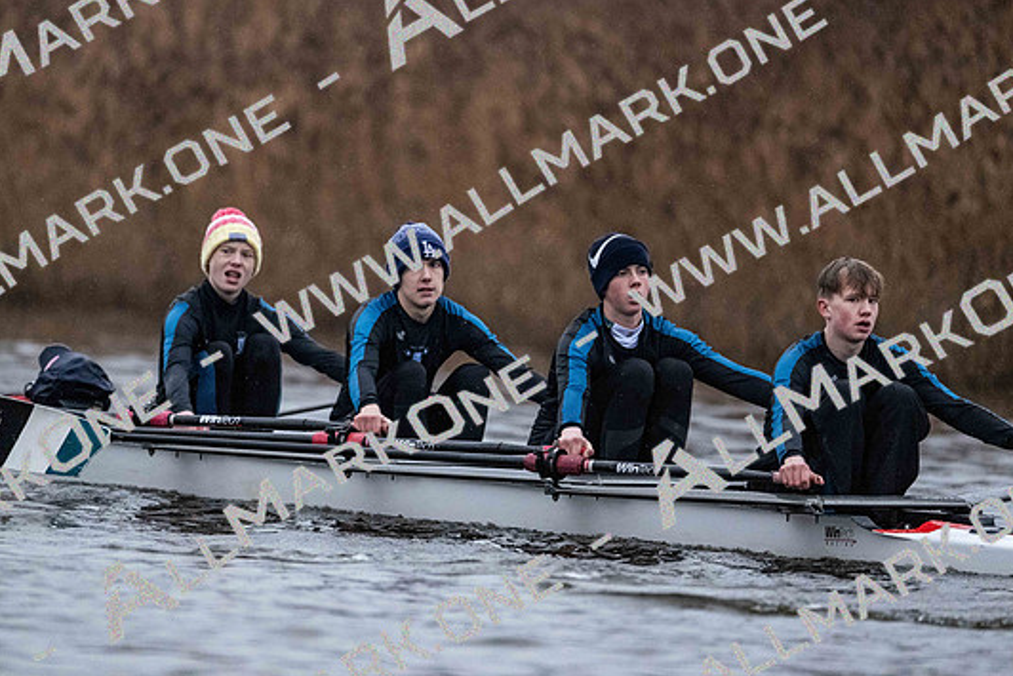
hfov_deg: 4.7
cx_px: 489
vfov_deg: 3.2
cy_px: 349
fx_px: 12271
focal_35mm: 436
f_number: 4.5
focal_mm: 400
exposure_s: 1/1600
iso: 9000
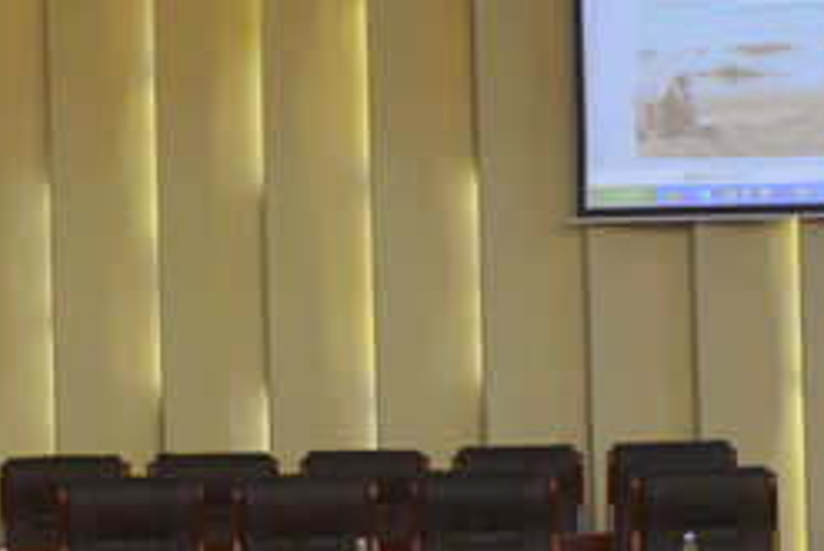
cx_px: 177
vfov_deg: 7.1
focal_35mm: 194
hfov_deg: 10.6
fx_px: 4443
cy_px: 165
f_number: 4.5
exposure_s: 1/60
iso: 800
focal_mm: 40
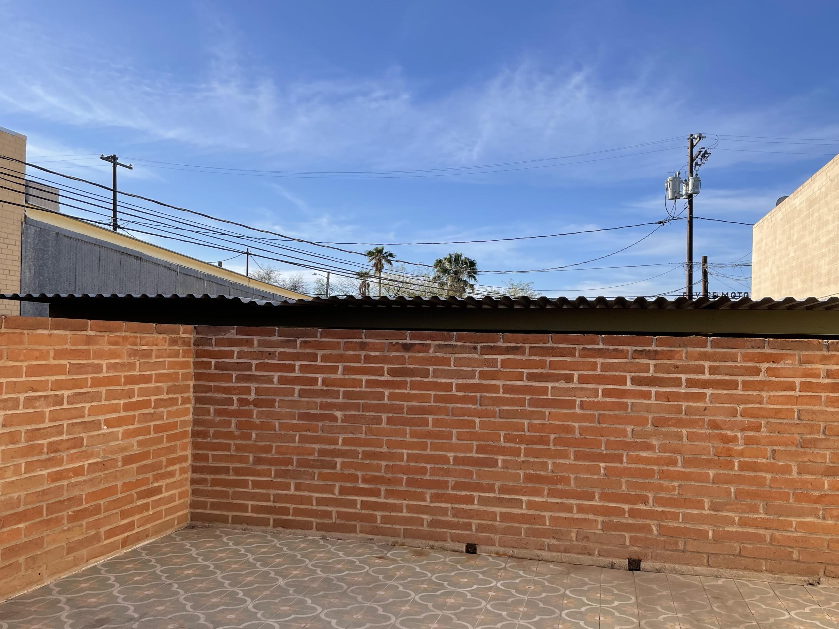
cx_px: 428
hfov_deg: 58.3
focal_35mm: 31
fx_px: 751
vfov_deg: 45.3
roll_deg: -1.2
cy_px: 359
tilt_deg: +0.4
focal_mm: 4.2
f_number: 1.6
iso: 32
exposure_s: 1/2618
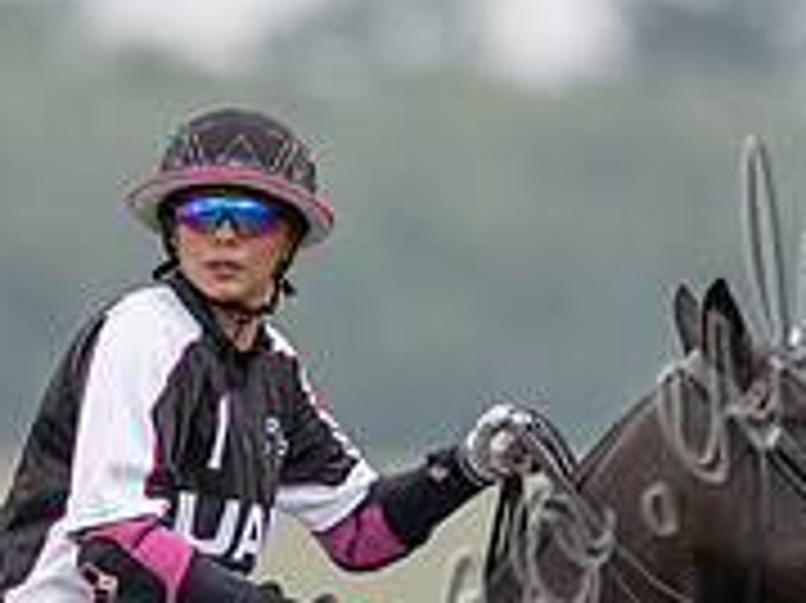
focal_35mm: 1990
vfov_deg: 0.7
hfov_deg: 1.0
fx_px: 46304
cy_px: 685
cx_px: 78
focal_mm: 300
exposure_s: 1/5000
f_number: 2.8
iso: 640
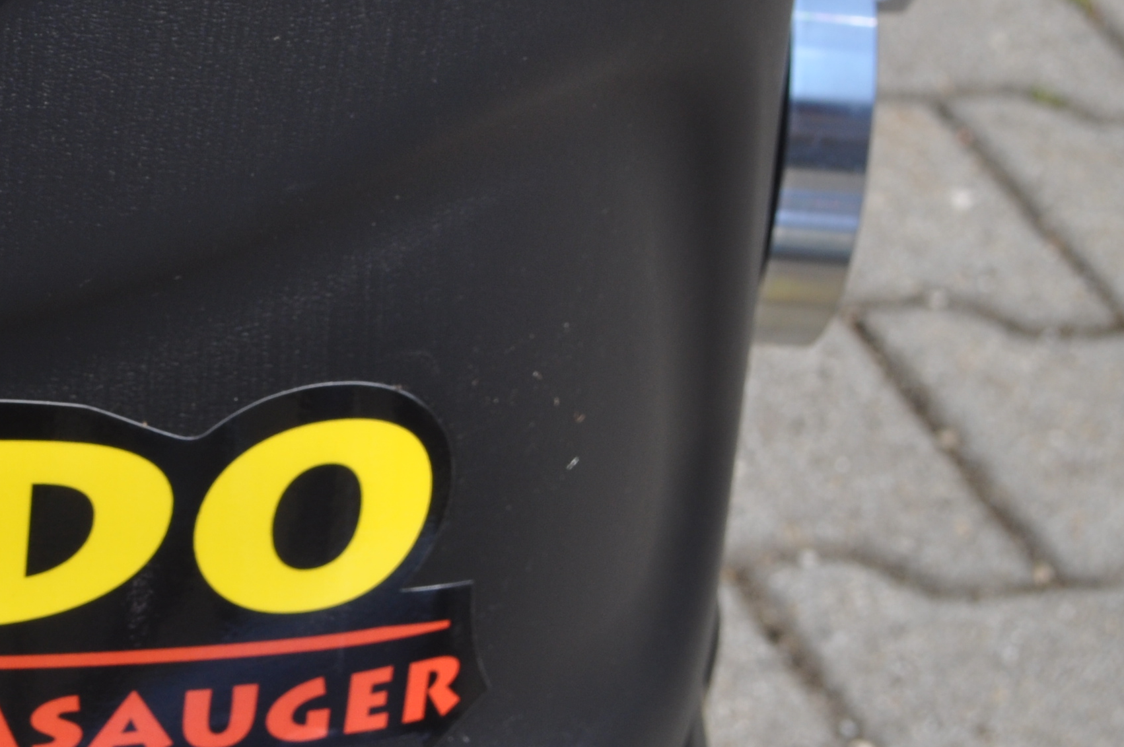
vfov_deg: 10.2
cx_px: -232
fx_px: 4125
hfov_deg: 15.0
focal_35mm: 132
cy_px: -75
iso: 200
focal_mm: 35
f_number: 9.5
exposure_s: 1/350
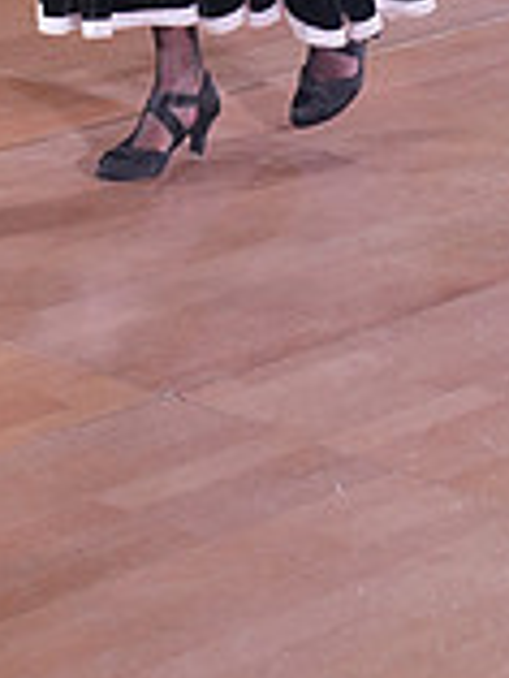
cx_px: 88
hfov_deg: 8.3
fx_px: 3485
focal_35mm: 178
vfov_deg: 10.6
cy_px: -445
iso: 2000
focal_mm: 50
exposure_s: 1/400
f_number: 4
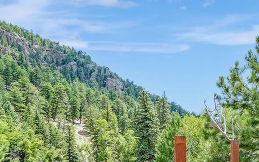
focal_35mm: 34
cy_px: 130
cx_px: 284
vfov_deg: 36.1
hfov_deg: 43.8
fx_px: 240
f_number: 8
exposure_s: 1/100
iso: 200
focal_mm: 12
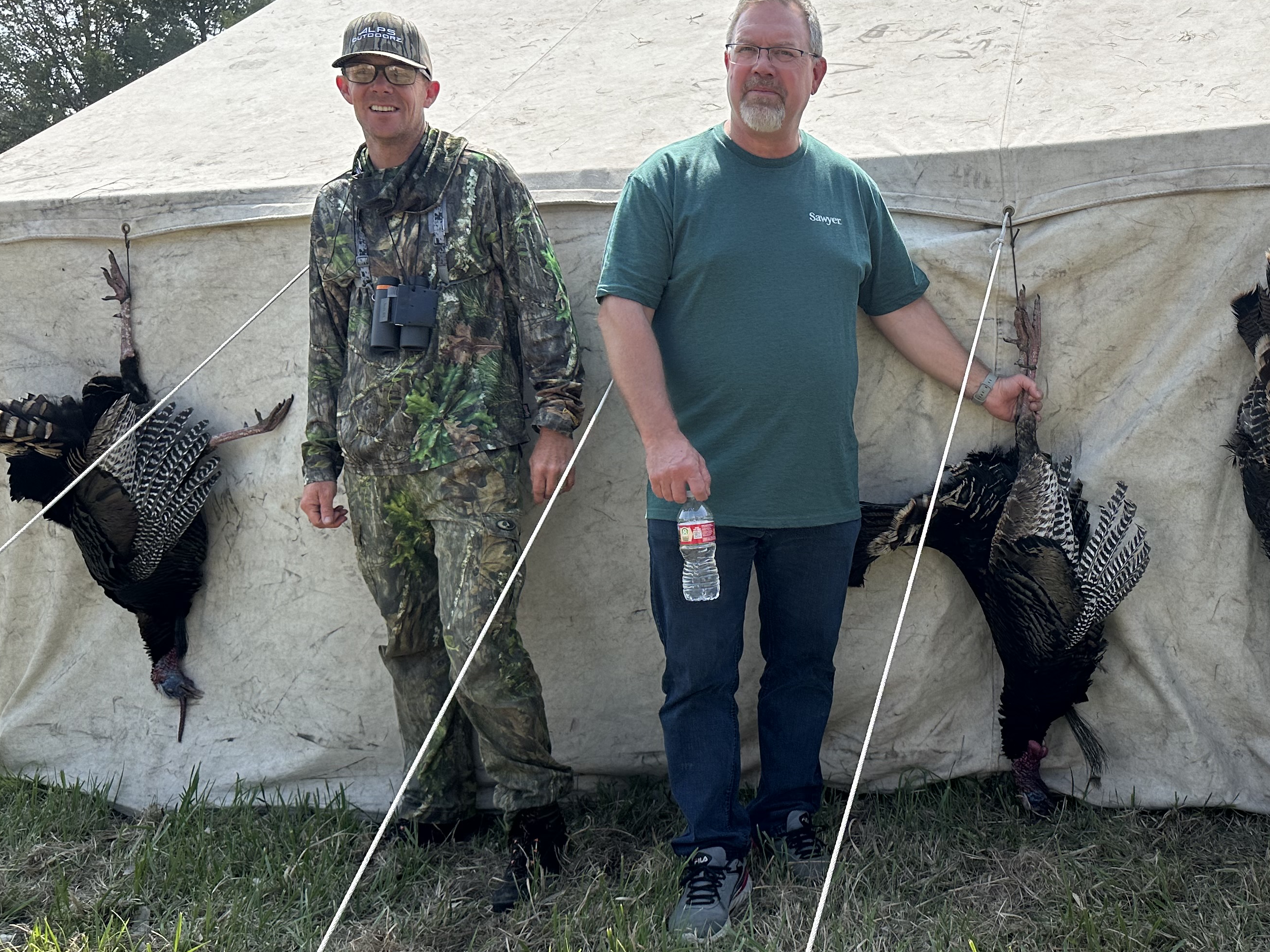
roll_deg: +1.0
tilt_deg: -7.7
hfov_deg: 48.4
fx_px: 1358
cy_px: 503
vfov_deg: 38.7
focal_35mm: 37
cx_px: 937
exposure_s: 1/4762
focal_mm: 6.86
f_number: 1.78
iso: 80
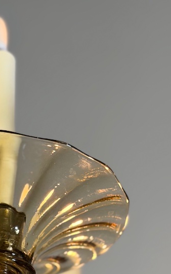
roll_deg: -5.4
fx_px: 842
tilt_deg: +27.7
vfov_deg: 17.9
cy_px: 280
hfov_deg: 11.4
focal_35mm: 113
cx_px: -22
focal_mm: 6.76
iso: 125
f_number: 1.78
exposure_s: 1/100
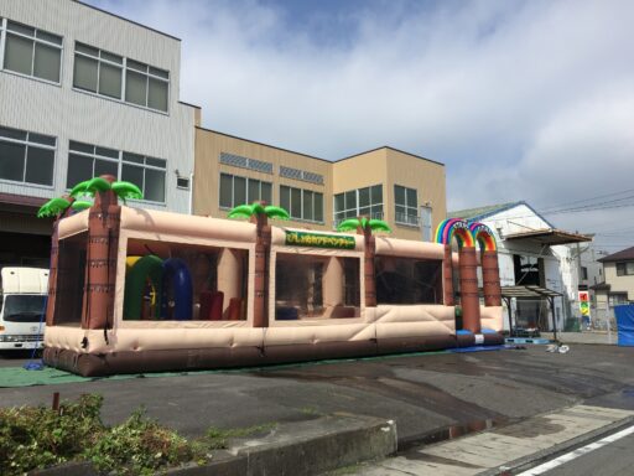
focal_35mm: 29
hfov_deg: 61.7
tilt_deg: +8.4
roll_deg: -0.6
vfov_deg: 48.2
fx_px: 531
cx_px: 317
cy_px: 238
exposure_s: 1/2825
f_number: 2.2
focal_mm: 4.15
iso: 32
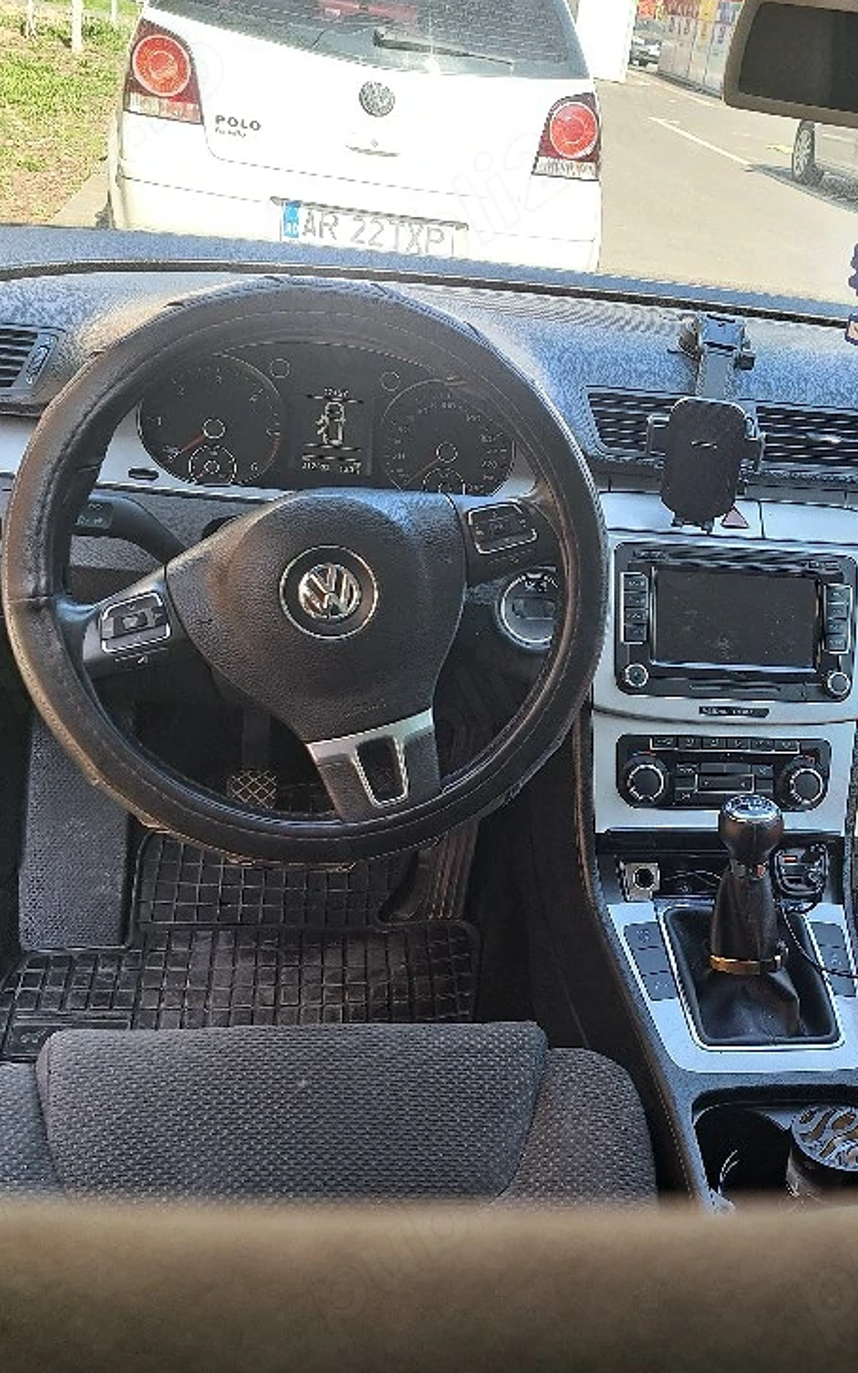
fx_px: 1310
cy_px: 699
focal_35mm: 35
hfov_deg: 35.5
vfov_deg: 55.3
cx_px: 635
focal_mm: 5.23
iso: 50
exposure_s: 1/100
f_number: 1.8
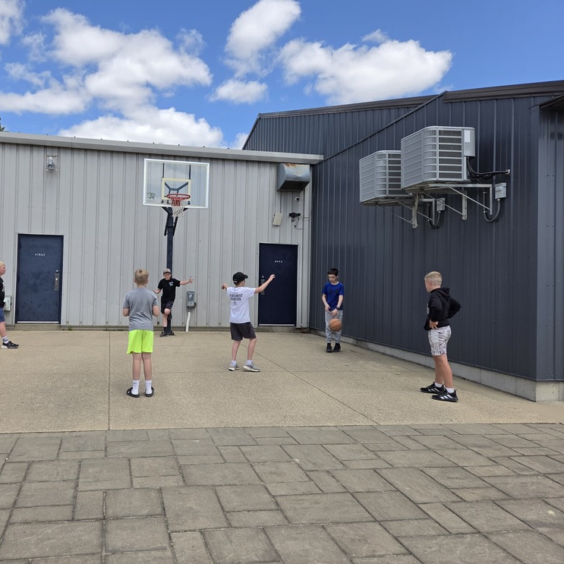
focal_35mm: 28
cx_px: 187
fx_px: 516
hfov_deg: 56.1
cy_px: 273
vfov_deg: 57.3
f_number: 1.8
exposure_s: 1/4256
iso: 80
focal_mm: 5.4
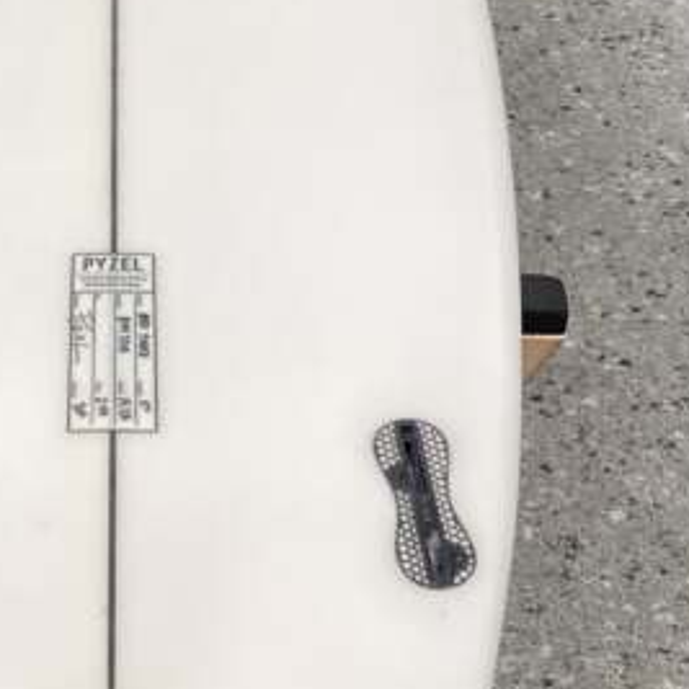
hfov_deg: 20.8
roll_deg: -0.7
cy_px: 418
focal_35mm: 82
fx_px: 1847
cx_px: 95
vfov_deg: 21.1
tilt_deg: -43.5
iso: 80
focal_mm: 3.3
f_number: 2.4
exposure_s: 1/100
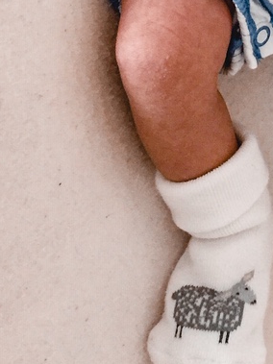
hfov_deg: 14.5
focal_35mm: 98
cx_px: 337
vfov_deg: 17.5
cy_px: -217
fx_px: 1031
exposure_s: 1/15
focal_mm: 4.15
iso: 80
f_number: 2.2
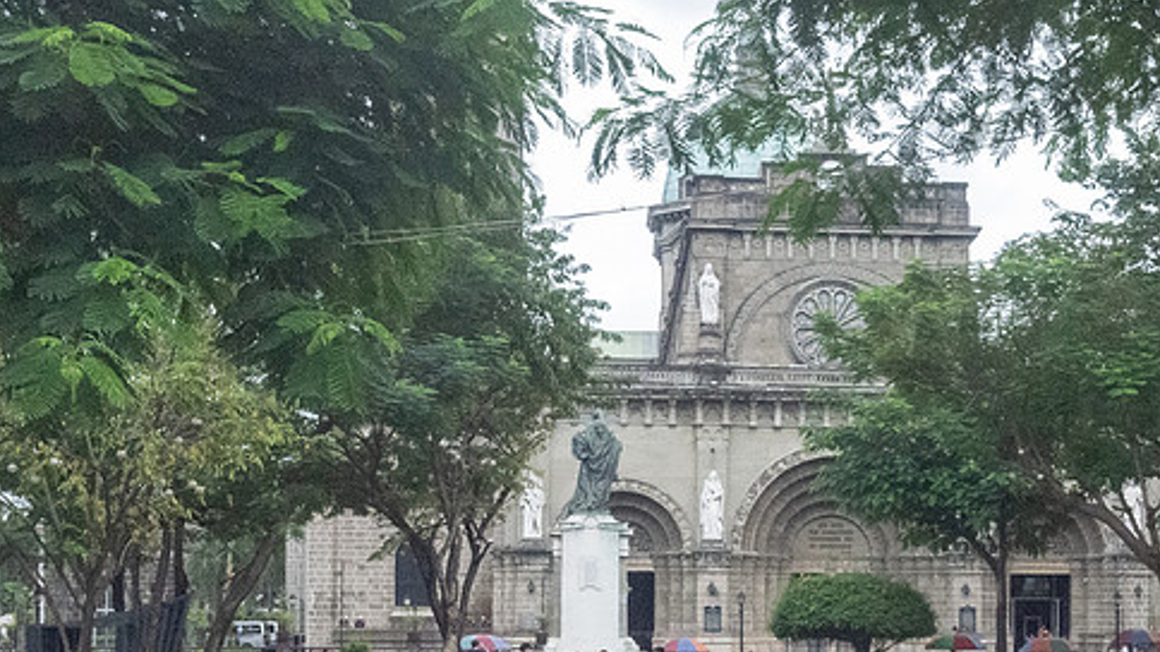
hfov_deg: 33.9
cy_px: 582
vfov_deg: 19.4
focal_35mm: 61
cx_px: 828
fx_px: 1876
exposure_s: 1/500
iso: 8000
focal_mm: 24
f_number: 8
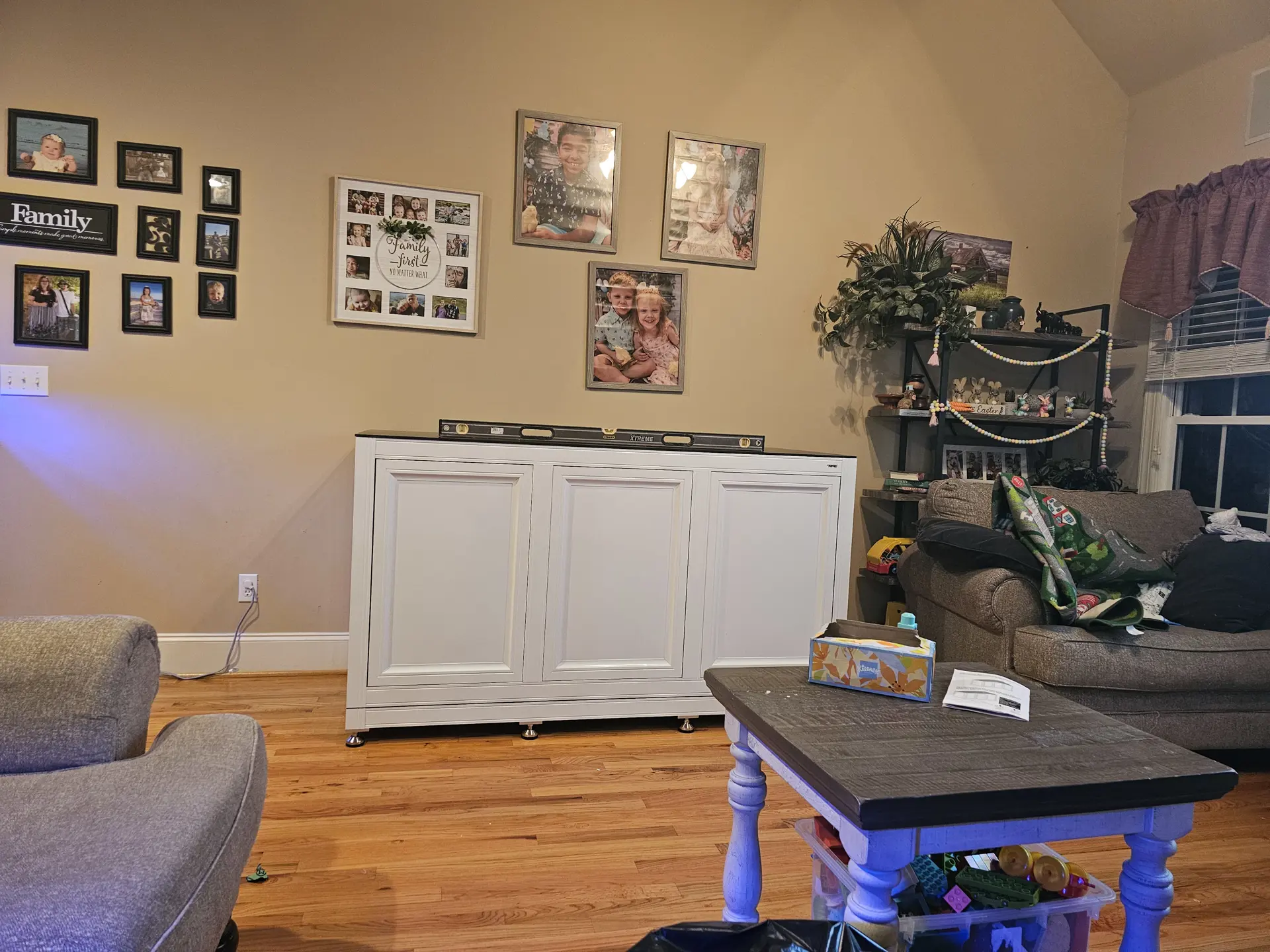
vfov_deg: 58.9
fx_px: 844
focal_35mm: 23
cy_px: 476
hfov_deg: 73.9
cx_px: 635
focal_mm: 6.3
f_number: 1.7
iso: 500
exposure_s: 1/40
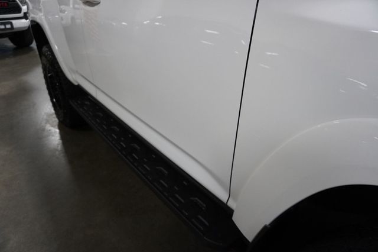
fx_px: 252
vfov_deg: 53.1
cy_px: 126
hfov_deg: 73.8
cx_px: 189
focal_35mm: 24
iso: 2000
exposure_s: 1/160
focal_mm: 16
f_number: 3.5
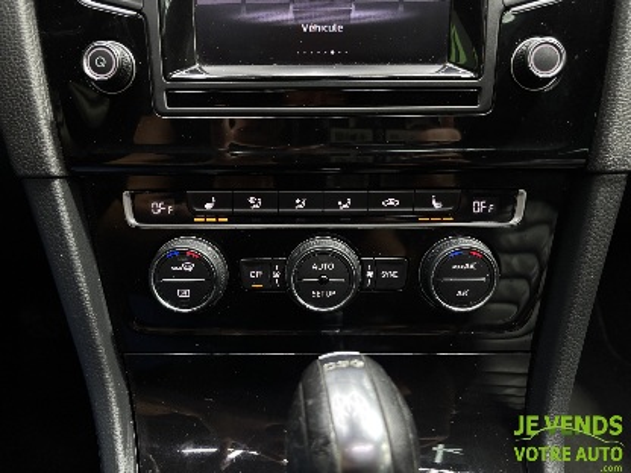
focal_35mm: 26
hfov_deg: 67.3
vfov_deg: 53.1
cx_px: 316
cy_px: 236
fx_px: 474
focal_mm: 5.96
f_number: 1.6
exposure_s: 1/50
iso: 500
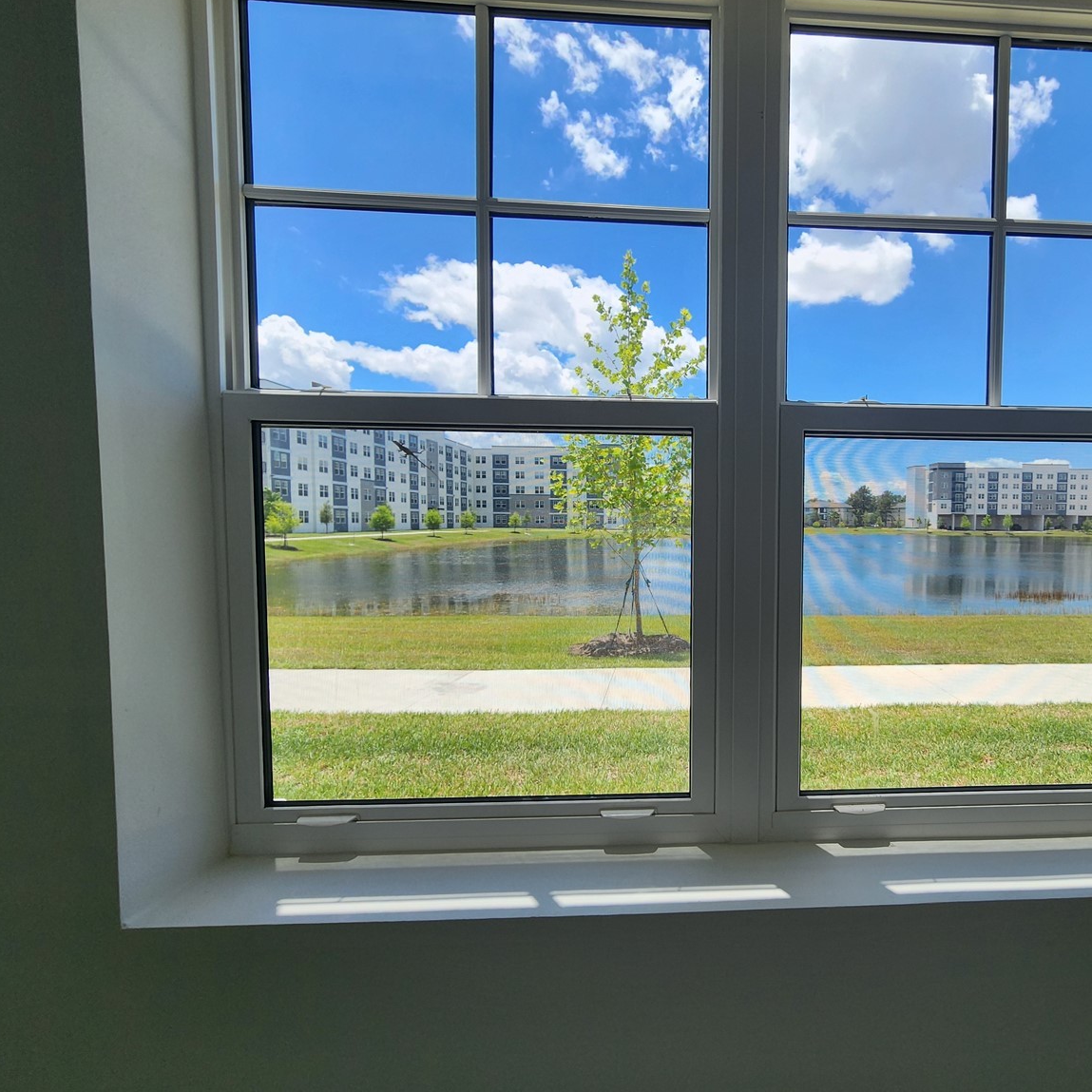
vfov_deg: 87.4
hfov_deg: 84.2
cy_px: 560
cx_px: 735
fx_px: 571
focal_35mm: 16
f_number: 2.2
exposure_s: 1/1139
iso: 50
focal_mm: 2.2
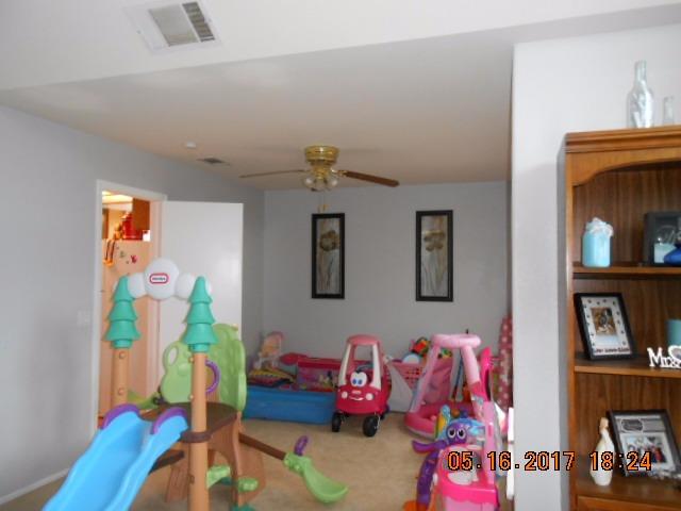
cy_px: 256
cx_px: 340
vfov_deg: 53.1
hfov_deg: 67.3
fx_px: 511
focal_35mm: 26
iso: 320
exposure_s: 1/25
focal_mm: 4.6
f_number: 3.5
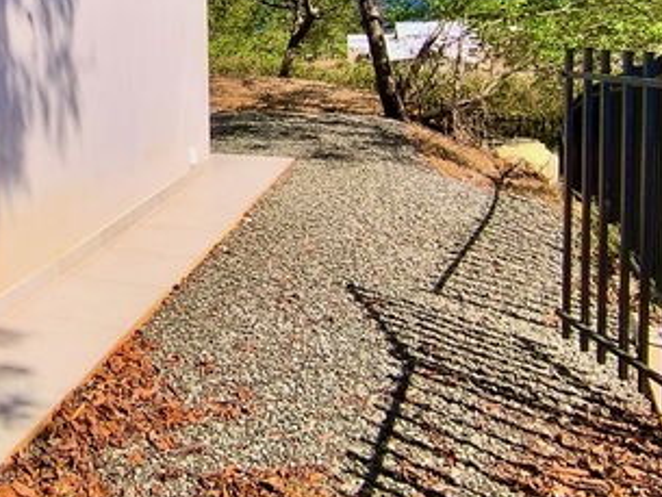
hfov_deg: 40.8
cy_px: 82
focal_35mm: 42
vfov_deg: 33.2
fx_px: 804
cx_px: 48
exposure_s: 1/1743
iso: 50
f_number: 2.2
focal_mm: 1.65
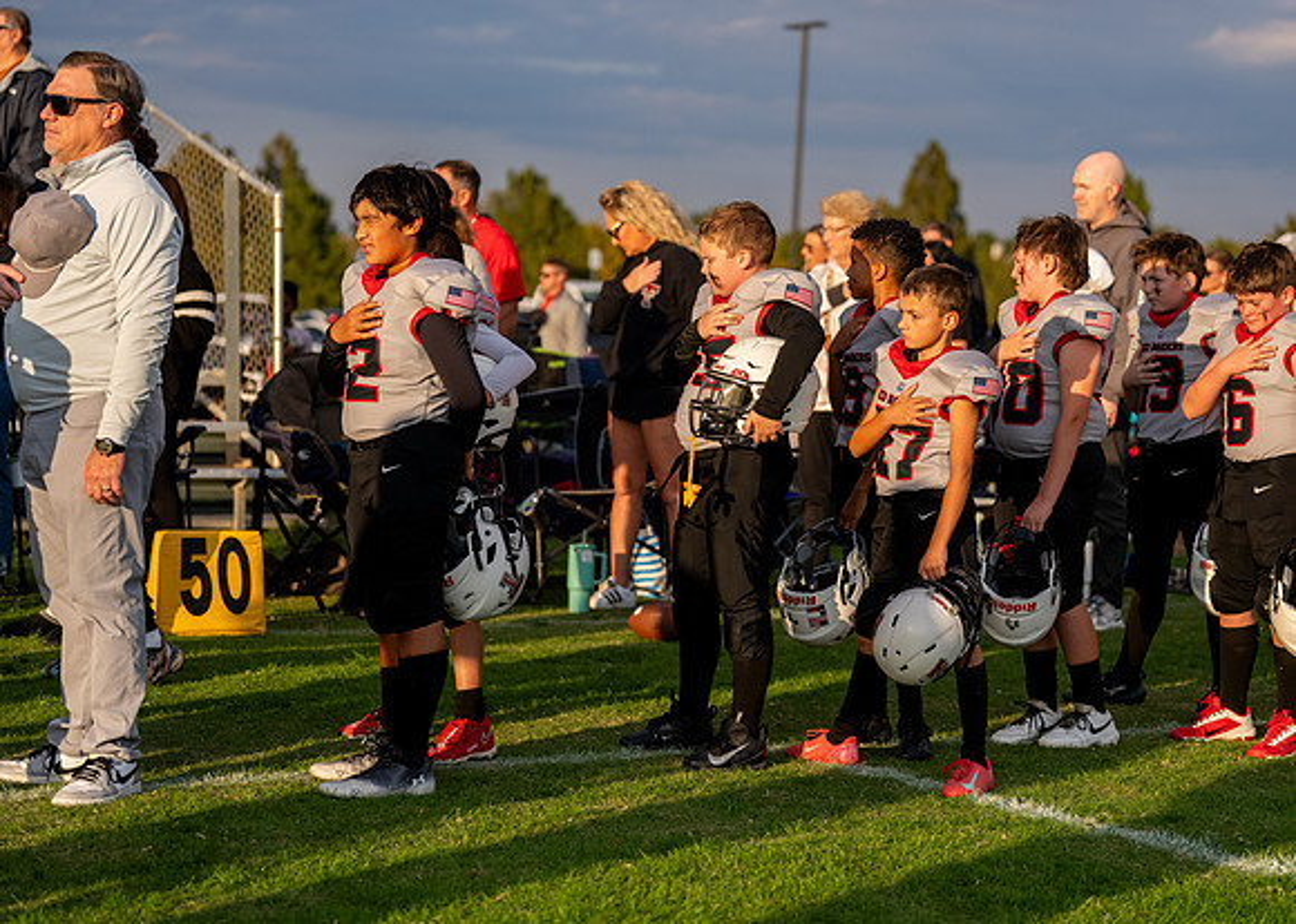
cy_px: 455
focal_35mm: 89
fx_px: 3261
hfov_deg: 22.5
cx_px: 681
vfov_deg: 16.1
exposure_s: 1/3200
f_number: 2.8
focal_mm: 83
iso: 400
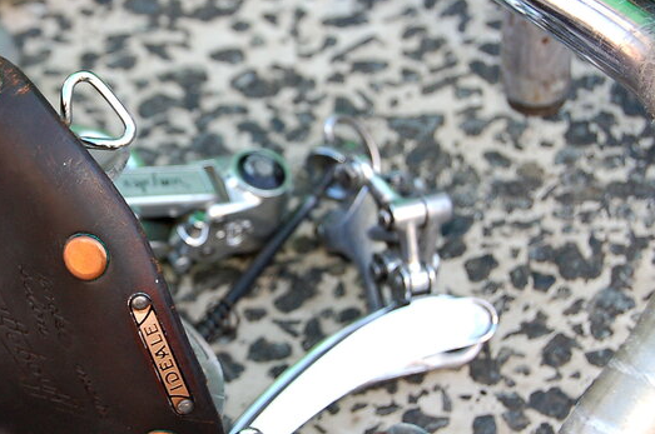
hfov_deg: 14.5
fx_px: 2561
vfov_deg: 9.7
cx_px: 114
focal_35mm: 141
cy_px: 128
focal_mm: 48
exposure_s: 1/125
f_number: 5.6
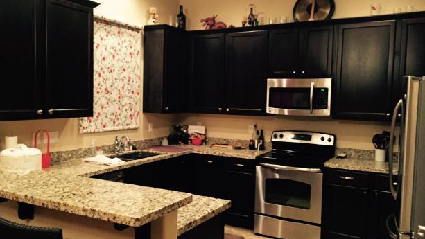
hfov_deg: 59.5
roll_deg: -1.0
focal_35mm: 33
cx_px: 208
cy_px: 121
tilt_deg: -3.1
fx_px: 372
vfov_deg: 35.7
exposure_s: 1/20
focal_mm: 4.15
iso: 250
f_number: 2.2
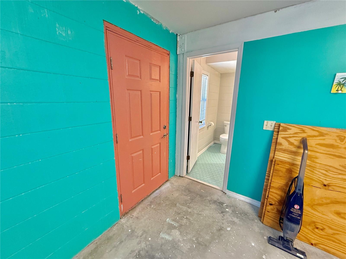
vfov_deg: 85.7
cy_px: 130
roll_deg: -1.8
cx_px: 173
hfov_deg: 102.1
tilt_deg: -12.1
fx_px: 140
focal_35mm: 14
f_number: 2.2
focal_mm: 2.22
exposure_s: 1/120
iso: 320
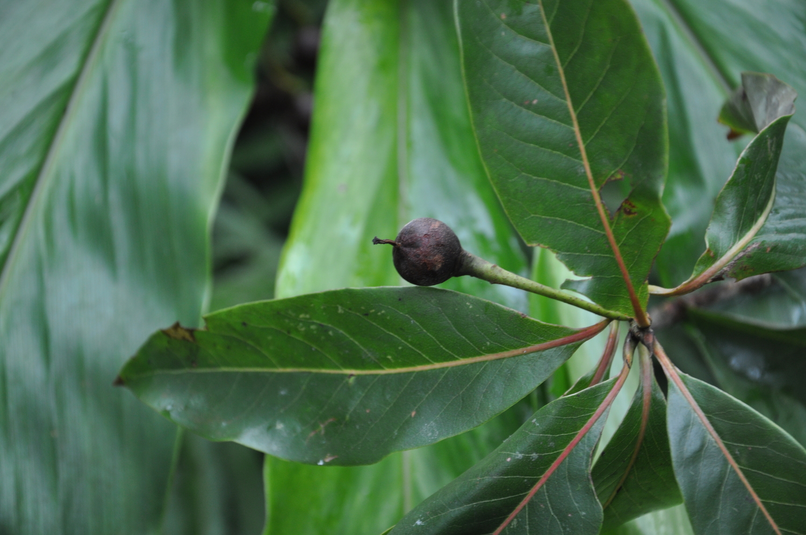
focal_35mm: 120
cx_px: 403
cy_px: 268
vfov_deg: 11.4
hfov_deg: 17.1
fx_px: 2683
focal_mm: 80
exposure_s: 1/100
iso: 400
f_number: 5.3
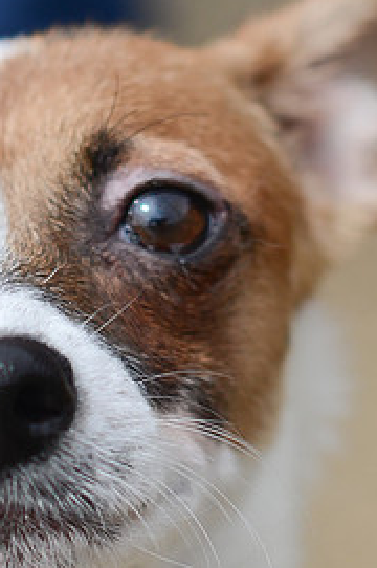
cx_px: -37
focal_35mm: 235
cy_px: 715
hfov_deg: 5.8
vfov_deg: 8.7
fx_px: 3701
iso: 100
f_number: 2.8
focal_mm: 50
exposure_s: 1/1600
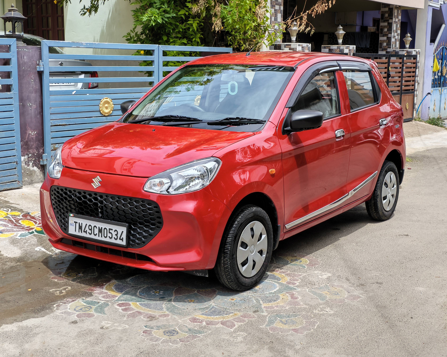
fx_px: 701
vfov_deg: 28.6
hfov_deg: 35.4
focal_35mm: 53
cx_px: 226
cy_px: 176
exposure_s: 1/905
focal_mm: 7.1
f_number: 1.85
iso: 100
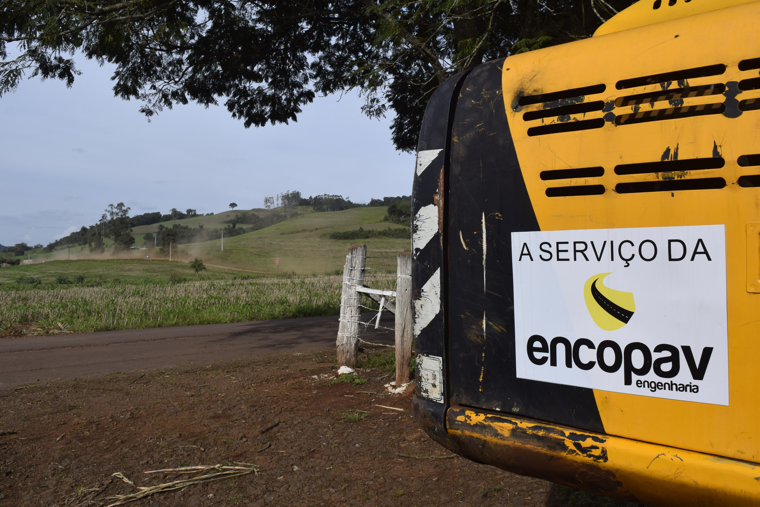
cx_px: 380
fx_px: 697
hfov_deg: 57.2
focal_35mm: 33
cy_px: 254
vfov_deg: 40.0
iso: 200
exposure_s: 1/400
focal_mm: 22
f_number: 10
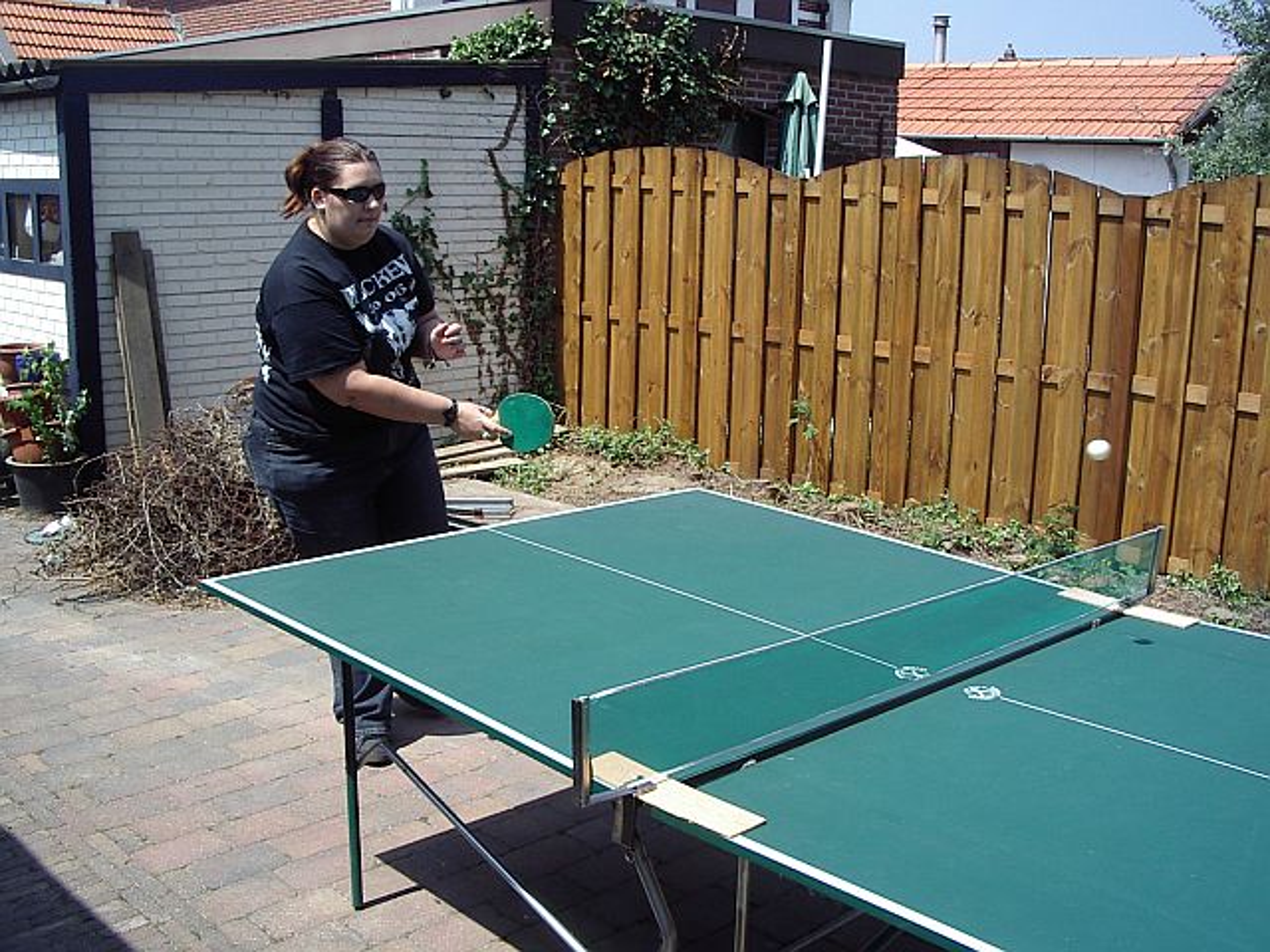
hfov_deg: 49.0
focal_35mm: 38
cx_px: 635
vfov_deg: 37.7
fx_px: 1394
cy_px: 476
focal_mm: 5.8
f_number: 4.8
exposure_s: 1/250
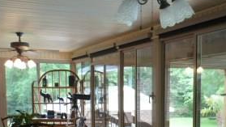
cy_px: 136
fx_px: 360
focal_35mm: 60
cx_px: 150
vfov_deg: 19.3
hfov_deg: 34.6
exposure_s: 1/60
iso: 200
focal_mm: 4.3
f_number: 3.3
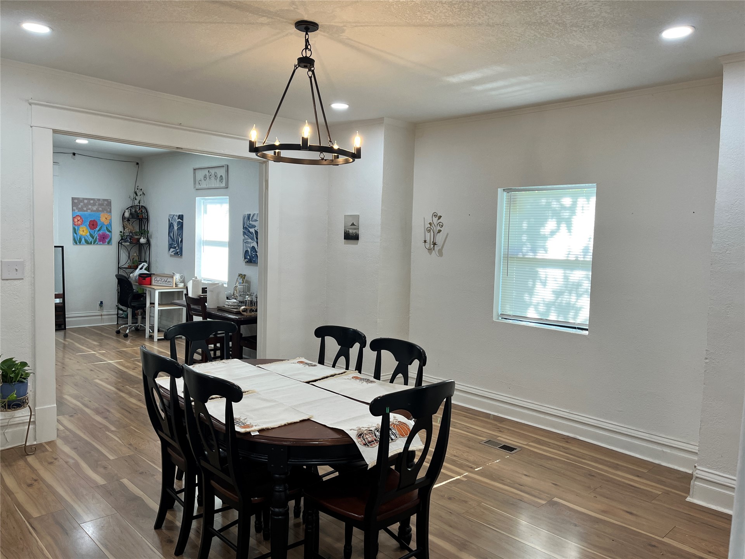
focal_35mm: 26
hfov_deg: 67.3
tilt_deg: -4.1
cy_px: 280
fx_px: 560
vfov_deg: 53.1
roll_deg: -2.0
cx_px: 372
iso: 80
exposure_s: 1/120
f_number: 1.6
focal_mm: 5.1
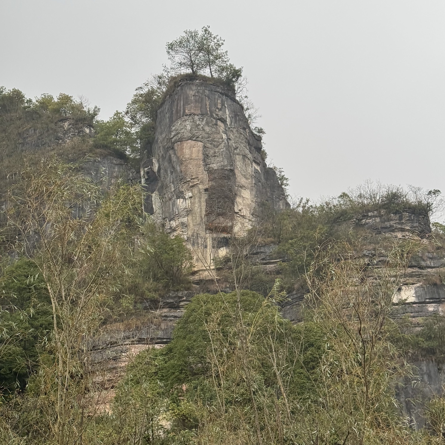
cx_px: 224
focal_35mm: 57
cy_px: 221
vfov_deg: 30.0
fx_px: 829
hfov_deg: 30.0
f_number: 1.78
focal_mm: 6.76
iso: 64
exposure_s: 1/604
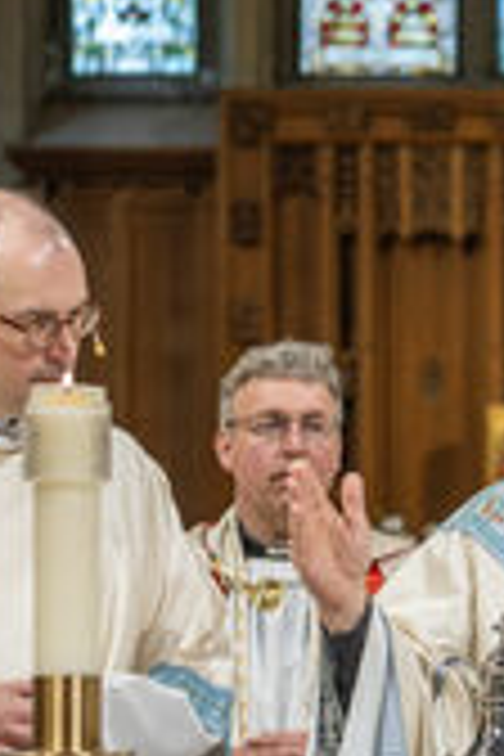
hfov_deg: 6.1
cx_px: 770
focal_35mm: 223
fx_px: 4683
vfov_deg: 9.2
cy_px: 443
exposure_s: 1/160
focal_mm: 50
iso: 320
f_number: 2.8
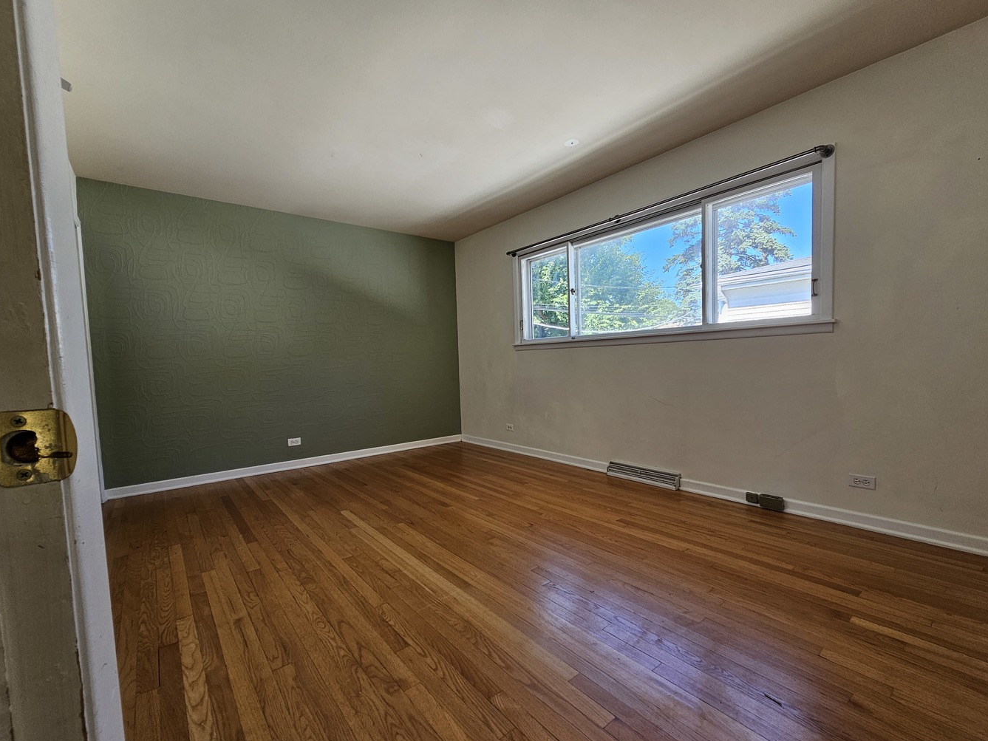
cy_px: 393
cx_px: 494
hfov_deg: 102.1
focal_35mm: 14
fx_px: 400
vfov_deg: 85.6
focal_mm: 2.2
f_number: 2.2
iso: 50
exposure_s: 1/120
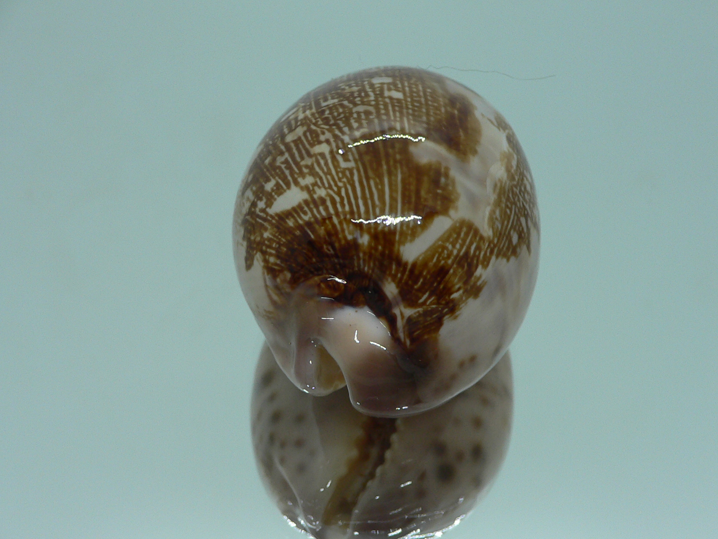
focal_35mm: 42
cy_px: 285
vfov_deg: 34.3
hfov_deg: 44.8
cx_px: 388
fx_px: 871
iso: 80
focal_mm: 4.6
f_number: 2.8
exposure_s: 1/60
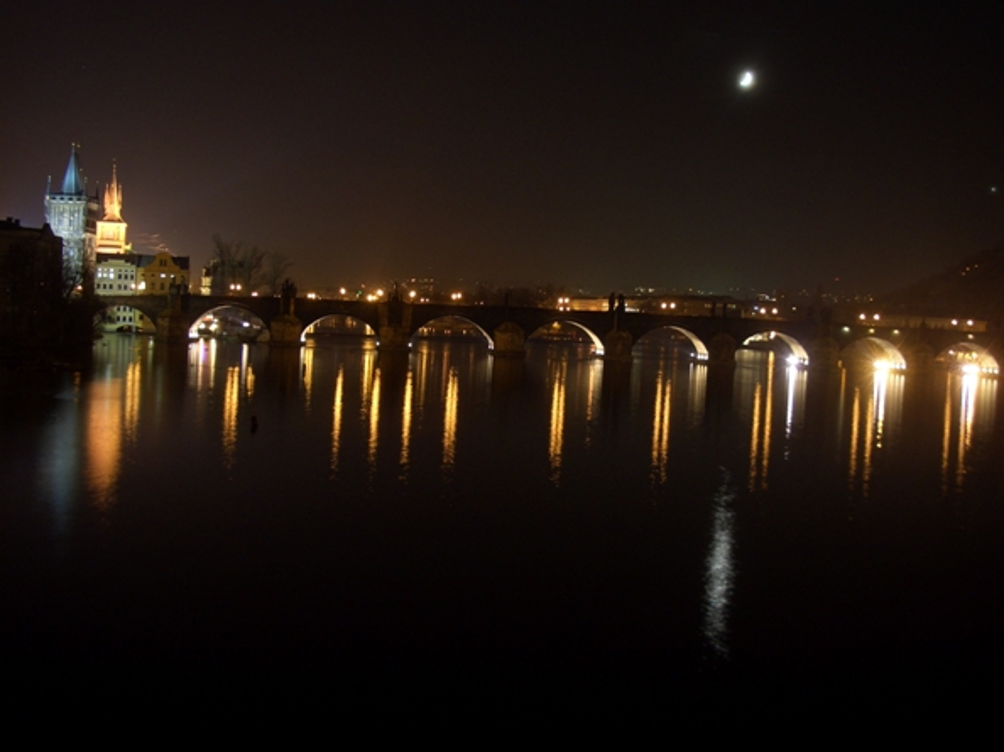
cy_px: 376
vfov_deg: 35.1
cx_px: 502
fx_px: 1189
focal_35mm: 41
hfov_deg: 45.8
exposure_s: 4
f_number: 2.8
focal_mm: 6.8
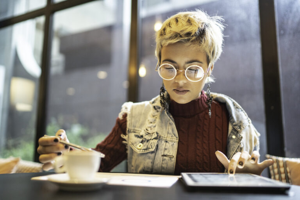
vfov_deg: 37.9
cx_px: 150
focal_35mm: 35
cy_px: 100
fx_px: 292
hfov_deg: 54.4
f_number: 1.4
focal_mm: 35
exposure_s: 1/320
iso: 1250
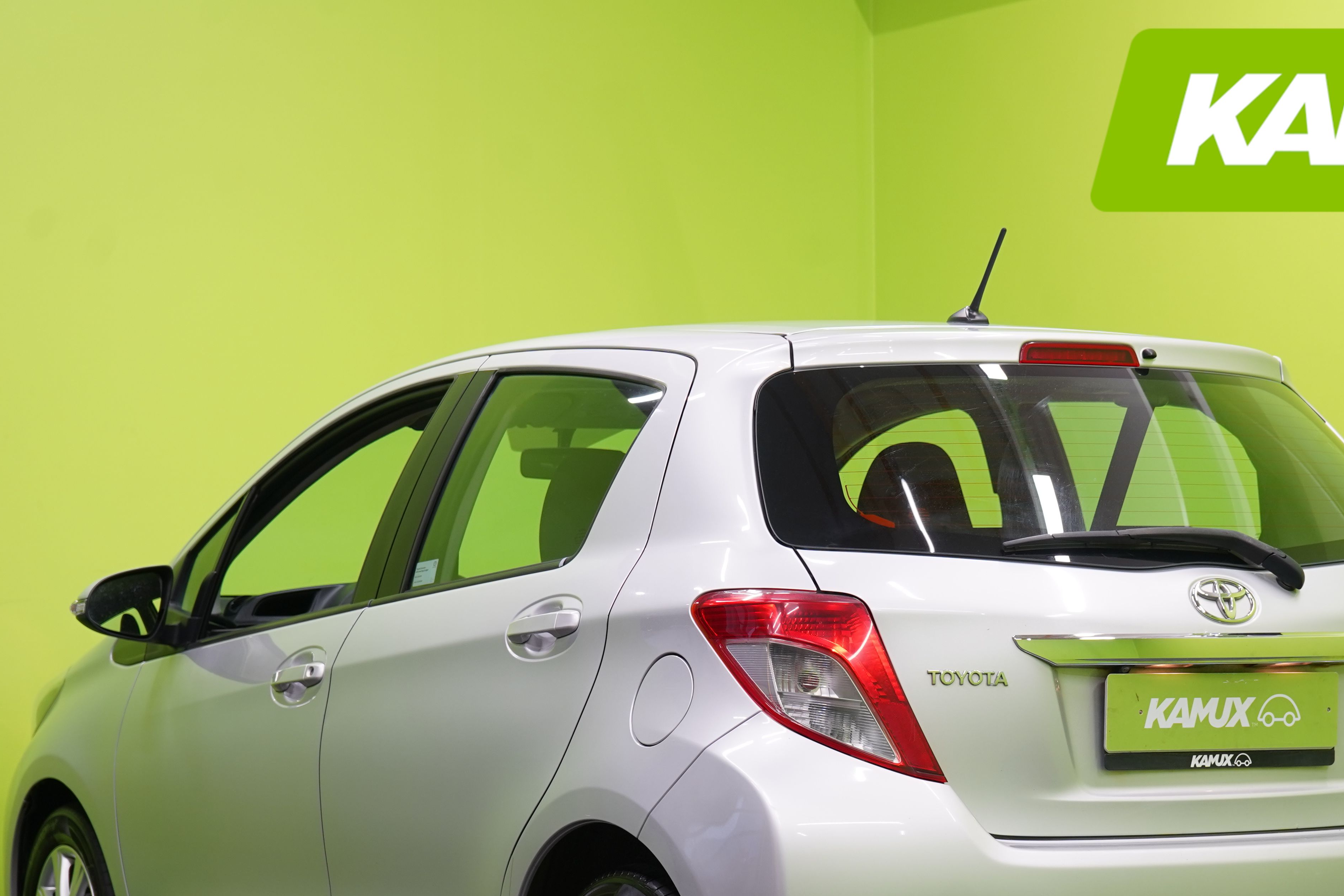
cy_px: 671
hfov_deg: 20.4
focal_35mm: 100
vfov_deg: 13.6
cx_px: 825
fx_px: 3733
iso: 400
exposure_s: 1/25
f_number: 5.6
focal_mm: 63
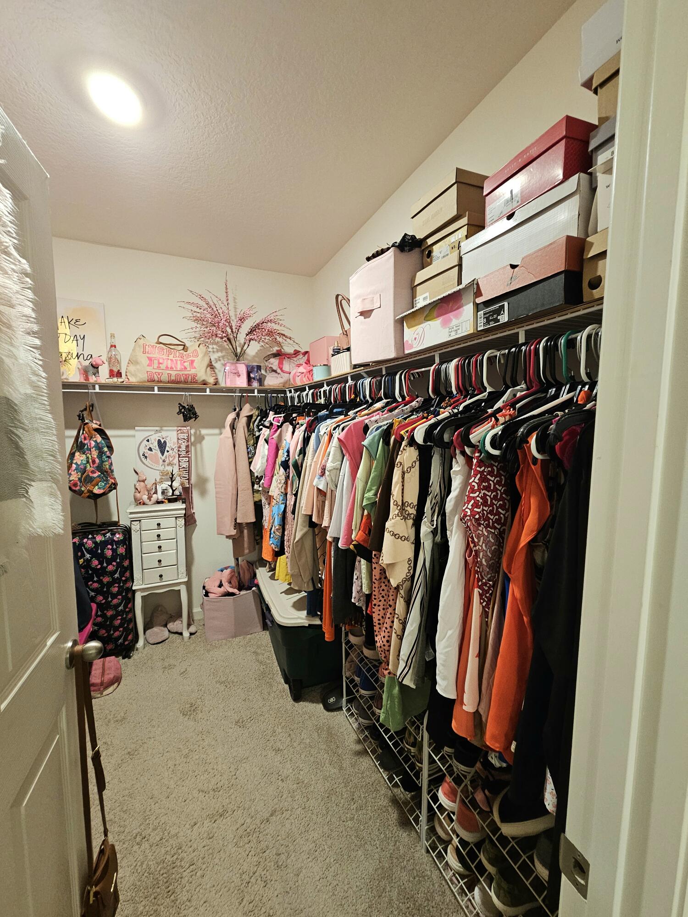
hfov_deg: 89.9
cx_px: 344
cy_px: 458
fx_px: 345
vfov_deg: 106.2
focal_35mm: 13
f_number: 2.2
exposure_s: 1/30
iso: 400
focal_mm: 2.2
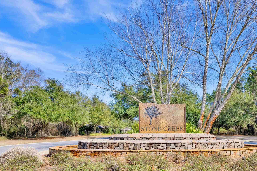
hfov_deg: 59.7
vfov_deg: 41.2
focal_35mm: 31
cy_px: 131
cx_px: 164
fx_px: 220
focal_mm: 19.5
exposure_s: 1/640
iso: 400
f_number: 11
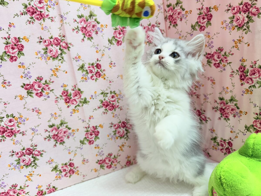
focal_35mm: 24
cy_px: 98
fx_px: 181
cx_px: 130
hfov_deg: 71.6
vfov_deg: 56.8
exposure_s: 1/100
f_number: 1.78
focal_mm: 6.76
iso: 100
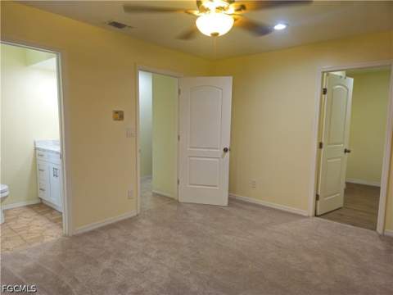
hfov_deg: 73.9
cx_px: 196
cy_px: 148
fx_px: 261
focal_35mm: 23
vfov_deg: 58.9
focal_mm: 5.4
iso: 100
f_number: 1.8
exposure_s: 1/60
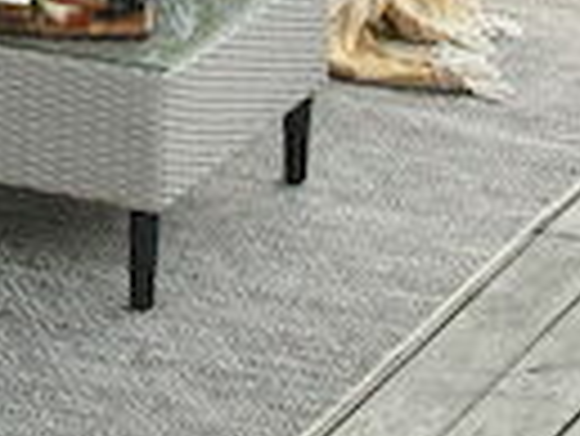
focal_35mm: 341
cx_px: -180
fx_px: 5719
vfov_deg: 4.2
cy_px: -899
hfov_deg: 5.8
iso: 400
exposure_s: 1/100
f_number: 7.1
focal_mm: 22
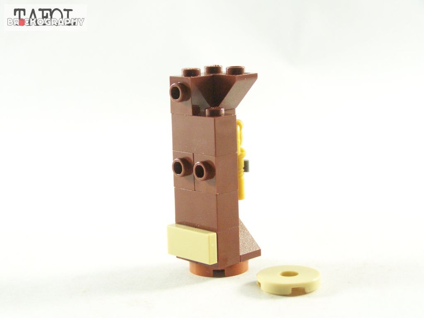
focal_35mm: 75
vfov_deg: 19.6
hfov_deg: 26.0
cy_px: 159
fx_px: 919
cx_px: 212
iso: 400
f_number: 3.2
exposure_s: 1/60
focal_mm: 12.4
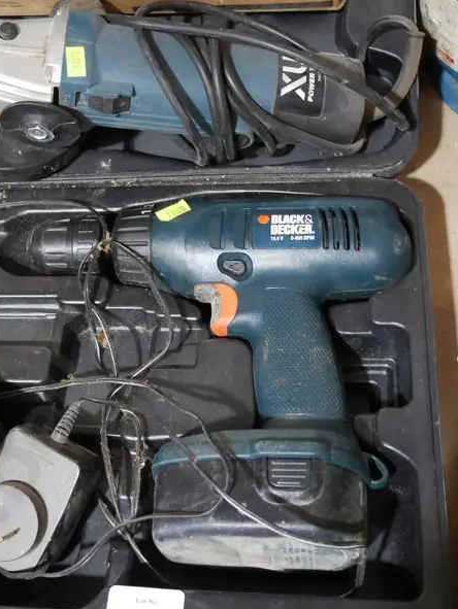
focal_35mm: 52
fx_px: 916
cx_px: 170
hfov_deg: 28.0
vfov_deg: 36.7
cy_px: 264
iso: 1250
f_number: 3.6
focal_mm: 15
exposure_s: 1/60
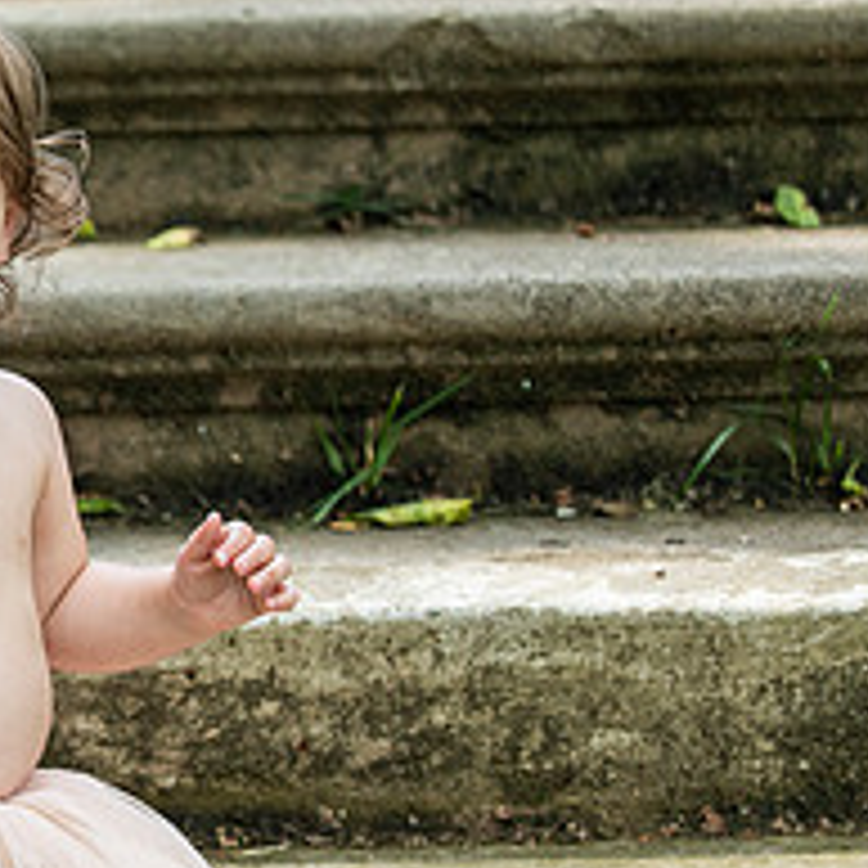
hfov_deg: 7.9
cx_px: -320
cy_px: 529
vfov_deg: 8.0
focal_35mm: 218
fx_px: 6184
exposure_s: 1/1000
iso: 640
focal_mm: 82
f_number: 3.5
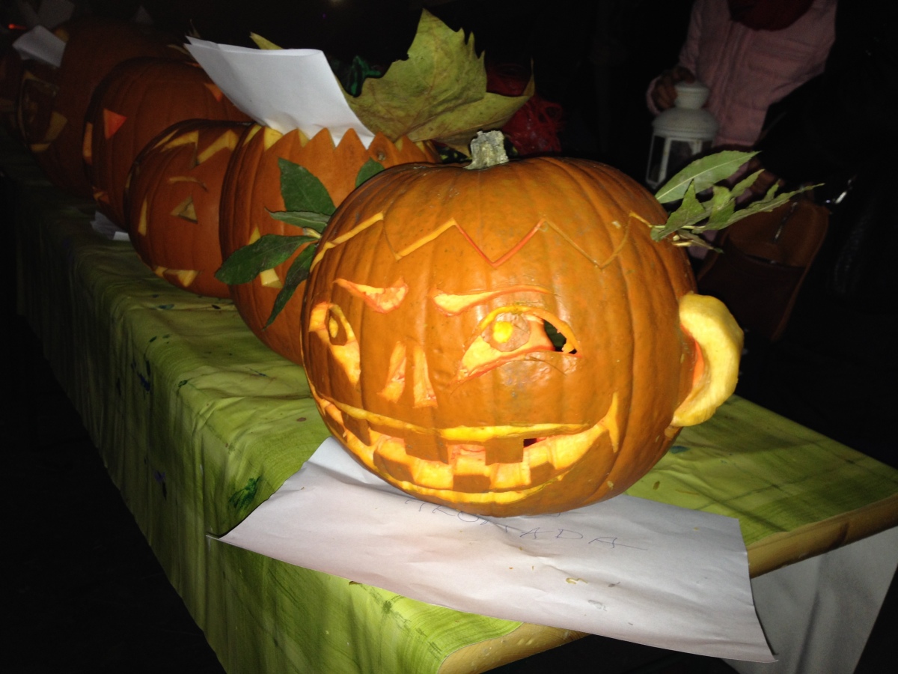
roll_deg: -5.4
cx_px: 449
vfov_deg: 40.7
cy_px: 337
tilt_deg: -18.5
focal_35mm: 35
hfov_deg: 52.6
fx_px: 908
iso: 64
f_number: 2.4
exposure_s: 1/16
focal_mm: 4.28
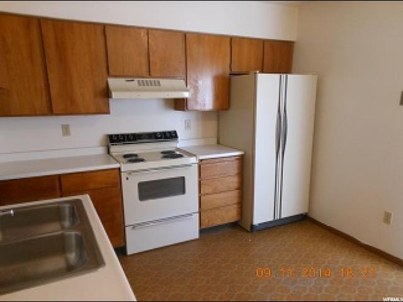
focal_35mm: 25
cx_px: 202
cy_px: 151
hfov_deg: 69.4
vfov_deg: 54.9
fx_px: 291
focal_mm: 4.5
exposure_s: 1/40
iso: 400
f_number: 3.2
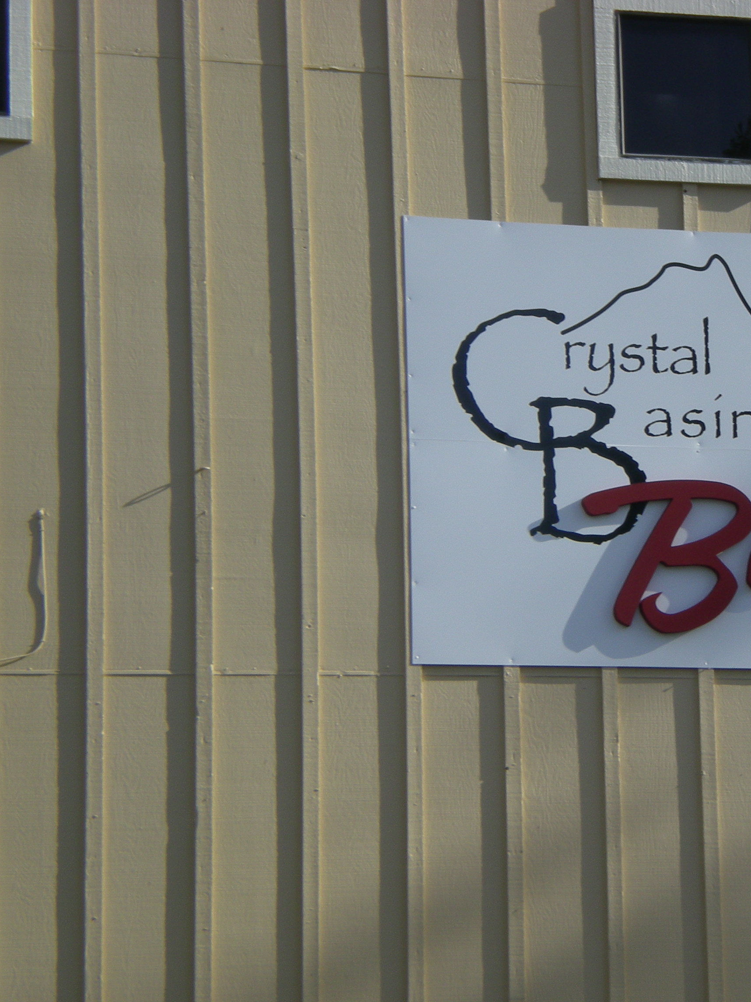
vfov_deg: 14.0
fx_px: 4079
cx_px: 655
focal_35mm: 141
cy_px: 501
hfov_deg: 10.5
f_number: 8
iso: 50
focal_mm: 17.3
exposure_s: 1/141
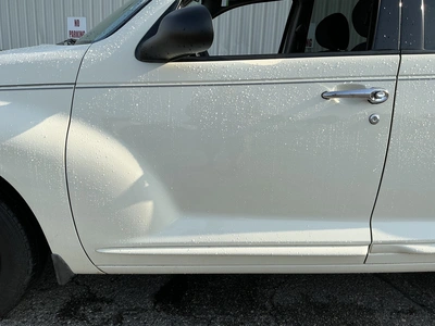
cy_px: 163
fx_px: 352
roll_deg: -3.2
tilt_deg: -14.1
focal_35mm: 28
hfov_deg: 63.4
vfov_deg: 49.7
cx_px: 218
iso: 25
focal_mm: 3
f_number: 1.8
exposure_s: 1/1377
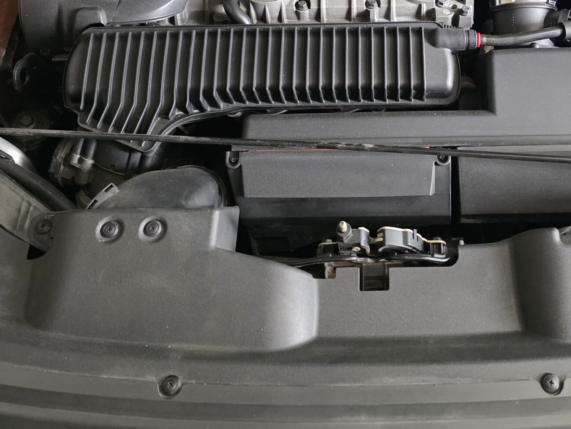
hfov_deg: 41.6
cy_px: 13
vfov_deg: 30.2
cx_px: 372
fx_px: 742
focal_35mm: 45
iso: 1250
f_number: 1.7
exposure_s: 1/60
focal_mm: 6.3
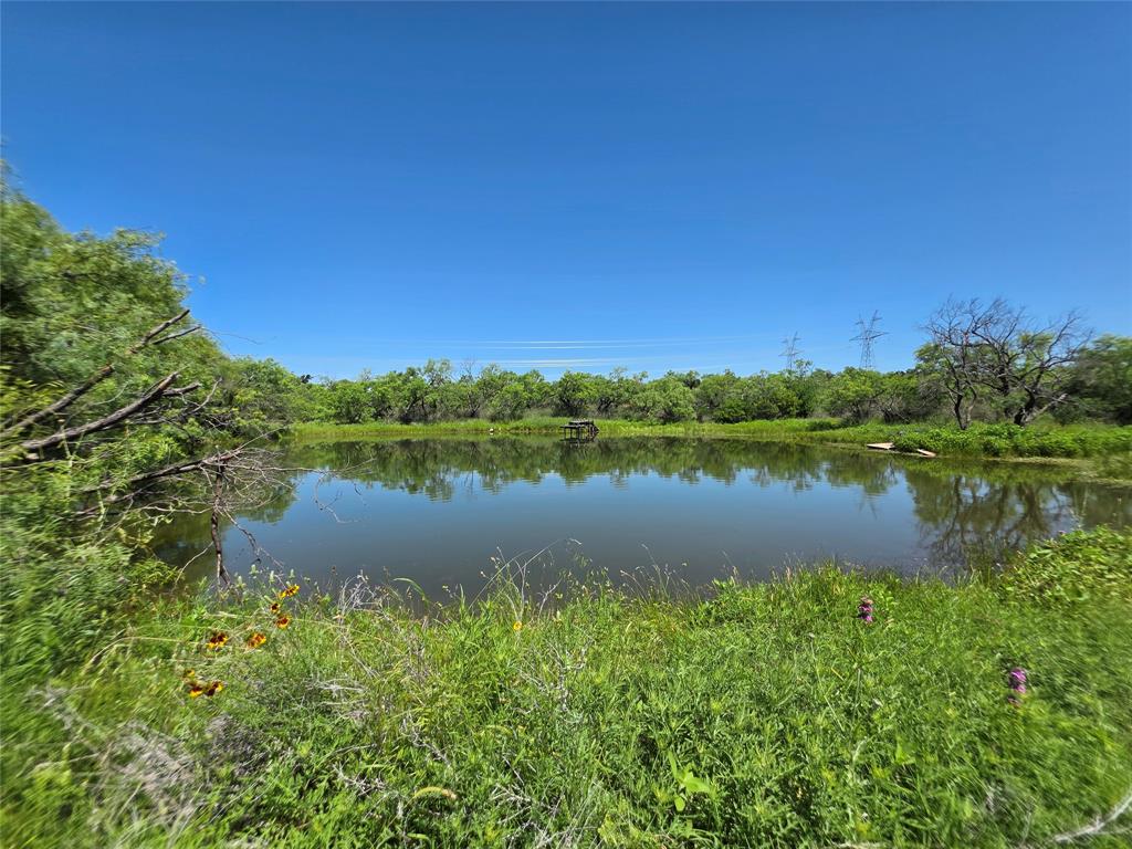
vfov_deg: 89.9
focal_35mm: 13
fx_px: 425
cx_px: 566
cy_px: 424
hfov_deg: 106.2
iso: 40
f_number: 1.9
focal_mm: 2.2
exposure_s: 1/2151
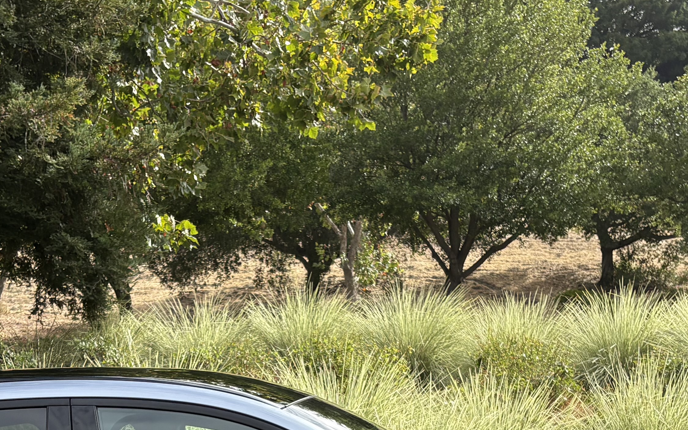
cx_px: 242
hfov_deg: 29.2
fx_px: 1313
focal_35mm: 70
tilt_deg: -8.1
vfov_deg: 17.3
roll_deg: +1.4
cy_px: 586
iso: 64
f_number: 1.6
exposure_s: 1/2075
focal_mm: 5.96
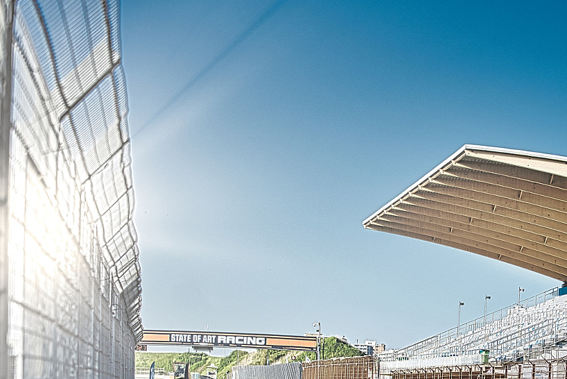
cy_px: 360
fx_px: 2158
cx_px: 541
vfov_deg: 10.0
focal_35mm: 137
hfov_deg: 14.8
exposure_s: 1/640
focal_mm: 70
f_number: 2.8
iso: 100
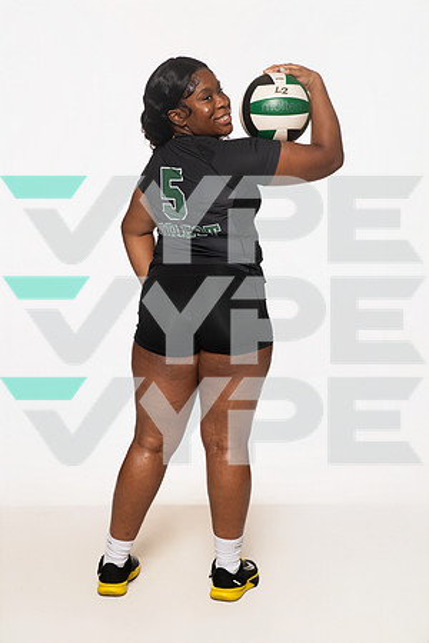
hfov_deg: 23.4
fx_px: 1037
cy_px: 322
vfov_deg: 34.5
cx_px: 214
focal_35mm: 58
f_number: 7.1
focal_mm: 58
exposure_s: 1/320
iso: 800
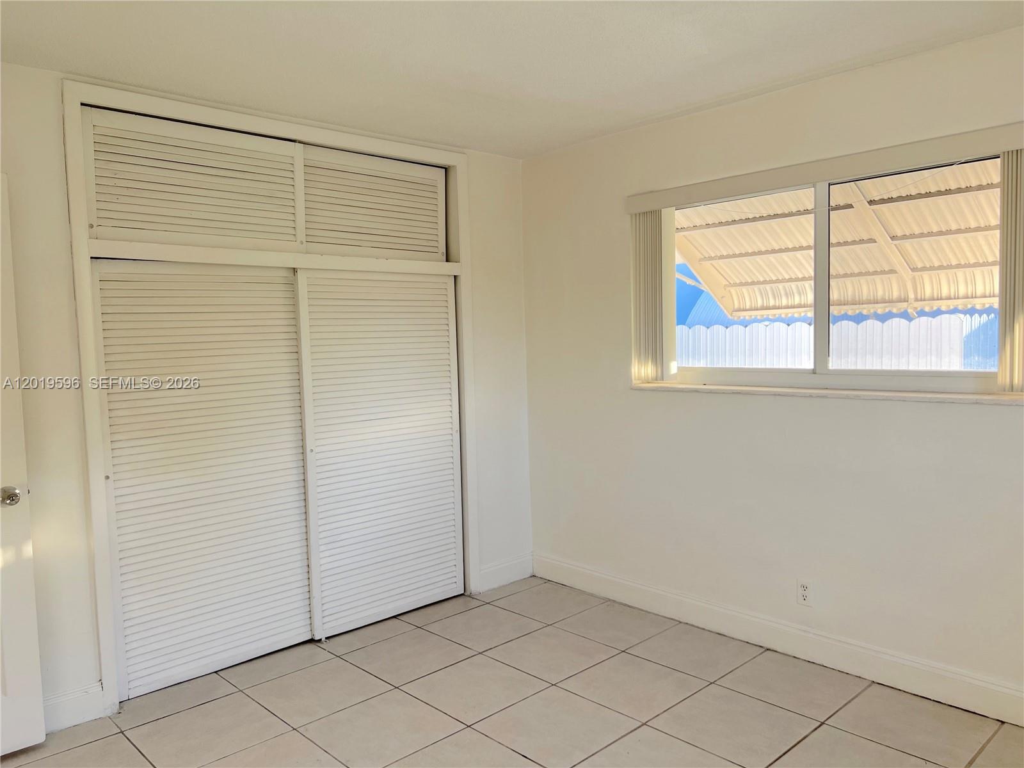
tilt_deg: -4.8
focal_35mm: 26
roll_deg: +1.4
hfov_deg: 67.3
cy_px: 384
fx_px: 769
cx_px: 512
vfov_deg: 53.1
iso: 40
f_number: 1.5
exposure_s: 1/174
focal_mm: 5.7
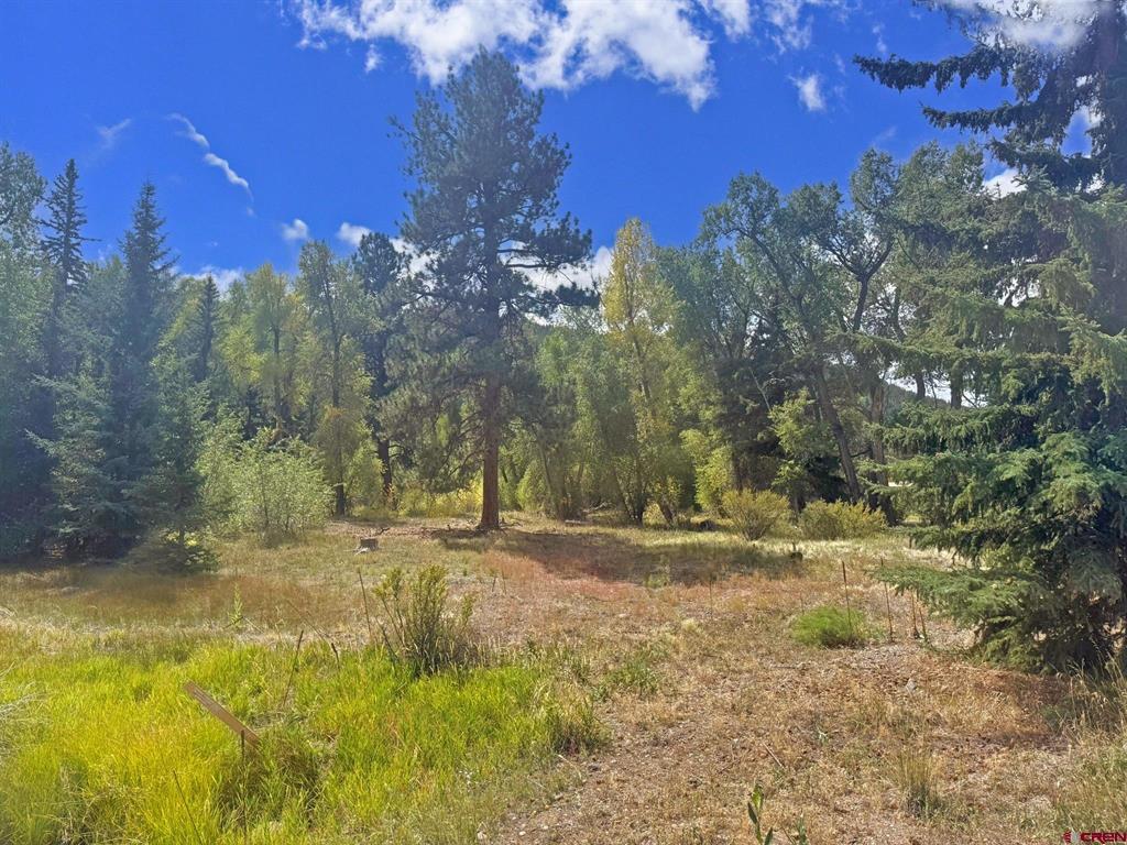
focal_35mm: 24
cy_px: 422
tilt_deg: +5.1
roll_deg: -0.7
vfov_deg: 56.8
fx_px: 781
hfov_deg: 71.6
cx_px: 564
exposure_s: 1/6711
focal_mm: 6.76
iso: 100
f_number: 1.78
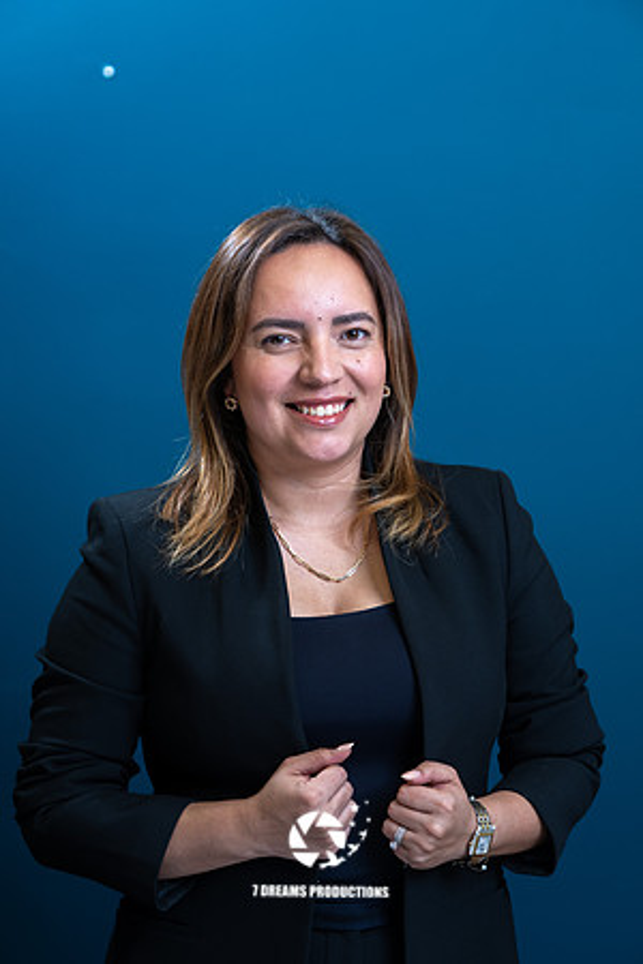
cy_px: 482
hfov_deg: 17.9
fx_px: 2036
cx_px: 322
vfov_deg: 26.7
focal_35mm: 76
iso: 400
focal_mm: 76
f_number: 5
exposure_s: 1/125
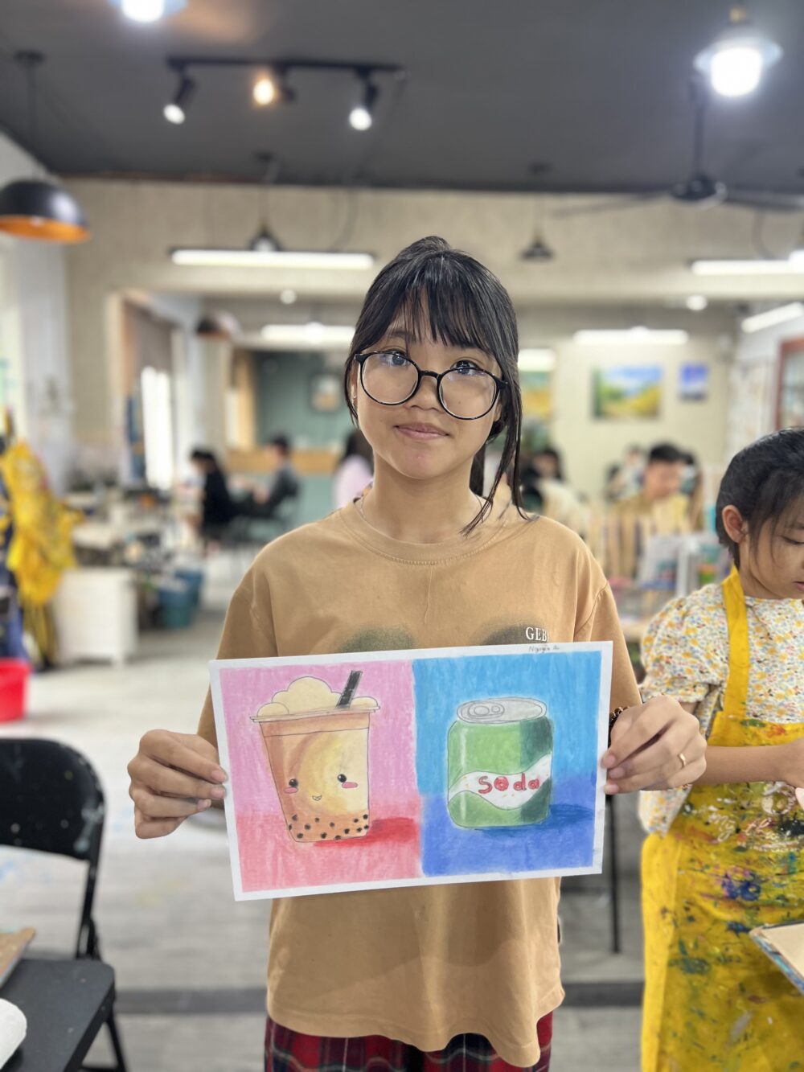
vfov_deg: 67.3
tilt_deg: -8.7
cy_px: 536
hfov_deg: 53.1
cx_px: 402
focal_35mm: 26
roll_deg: -1.1
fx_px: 805
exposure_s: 1/100
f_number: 1.5
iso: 125
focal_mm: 5.7
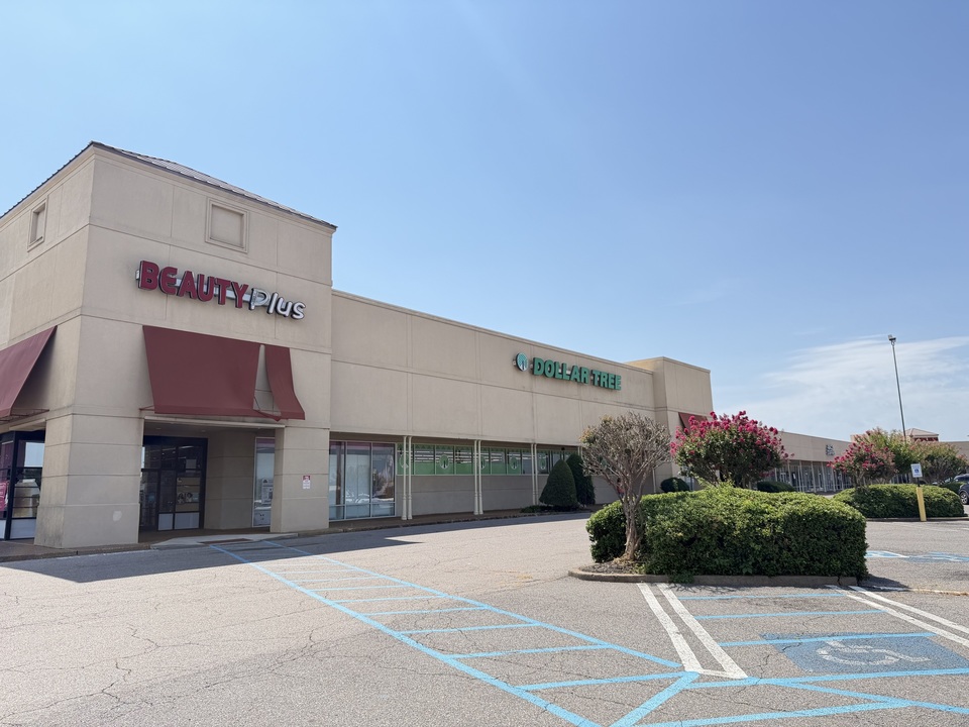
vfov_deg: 56.8
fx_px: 672
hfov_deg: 71.6
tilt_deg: +10.6
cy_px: 364
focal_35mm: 24
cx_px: 484
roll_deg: +2.2
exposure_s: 1/2801
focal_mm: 6.76
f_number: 1.78
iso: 80
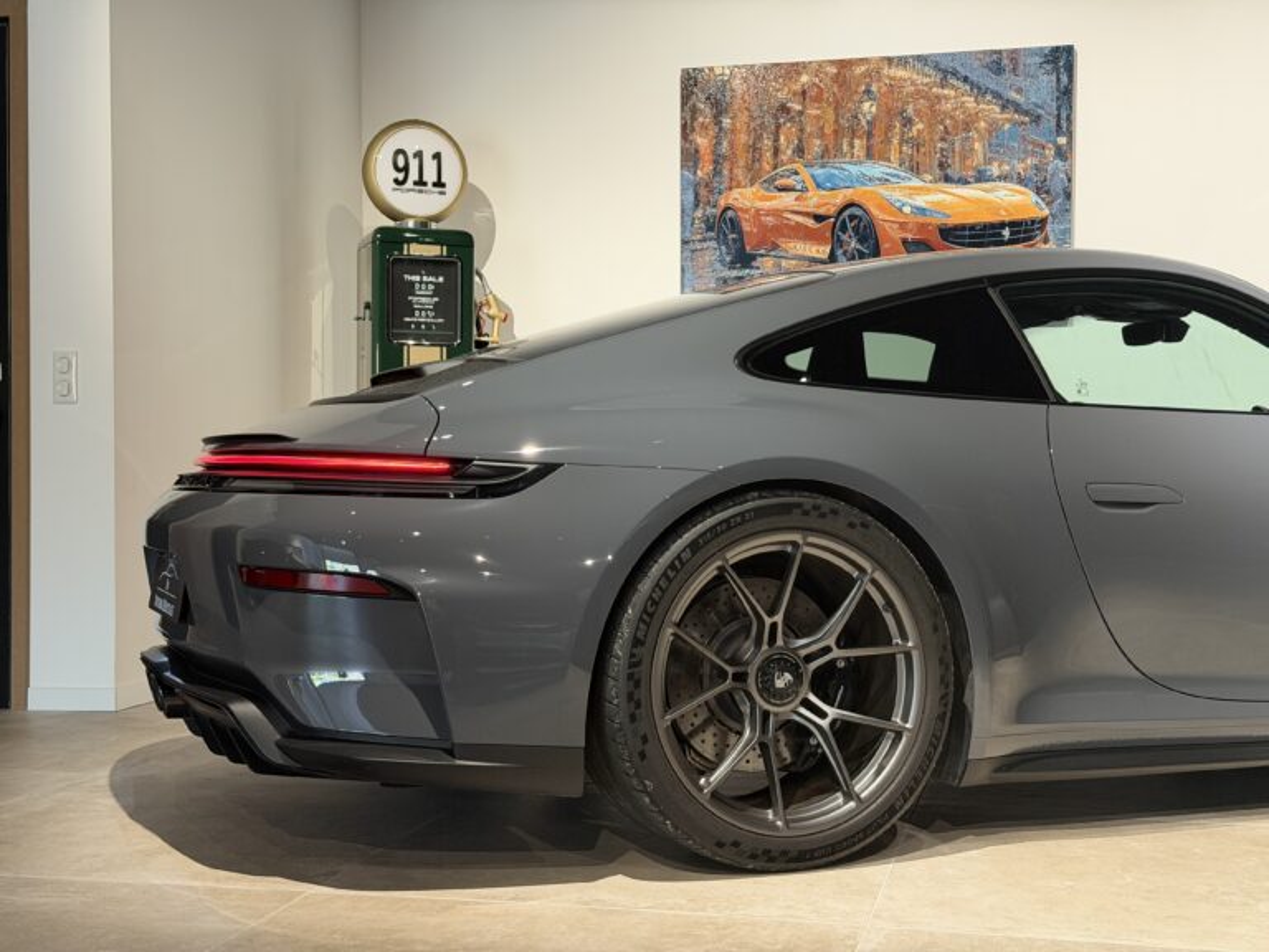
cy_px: 476
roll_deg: -0.3
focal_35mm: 48
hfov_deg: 39.7
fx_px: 1760
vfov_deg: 30.3
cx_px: 634
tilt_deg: -0.9
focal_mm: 6.76
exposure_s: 1/42
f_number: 1.78
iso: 250
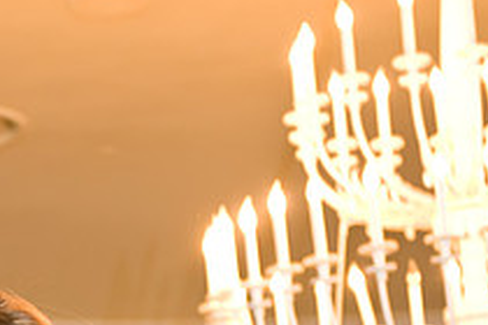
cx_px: 23
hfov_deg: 12.7
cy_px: 364
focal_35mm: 160
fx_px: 2169
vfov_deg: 8.5
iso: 1600
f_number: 3.2
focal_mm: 58
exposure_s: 1/125
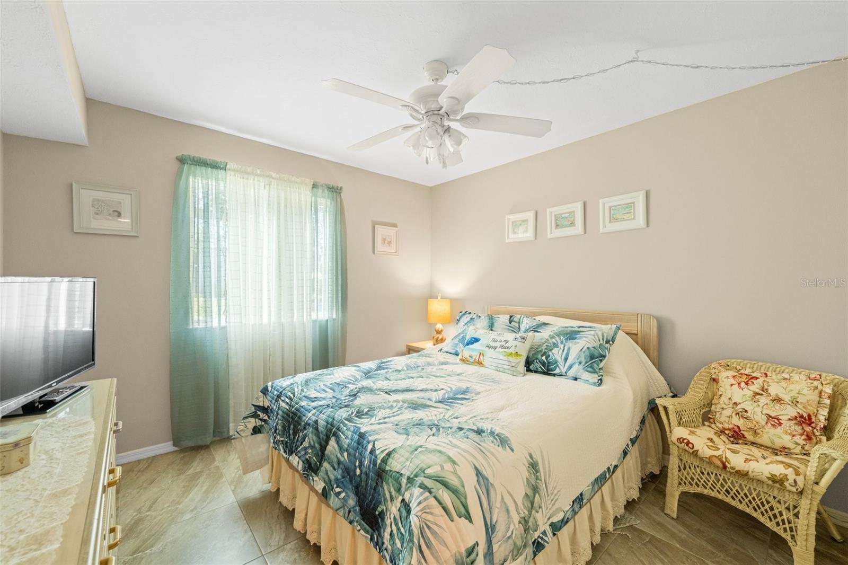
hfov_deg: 104.3
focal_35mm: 14
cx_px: 424
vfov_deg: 81.2
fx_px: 330
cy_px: 282
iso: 800
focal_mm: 14
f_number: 8
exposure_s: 1/13
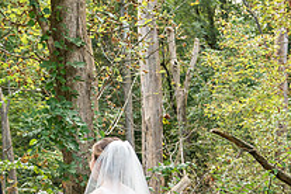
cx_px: 20
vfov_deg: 10.8
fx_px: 1002
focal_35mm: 124
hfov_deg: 16.3
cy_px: 261
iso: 400
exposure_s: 1/320
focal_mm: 42
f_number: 4
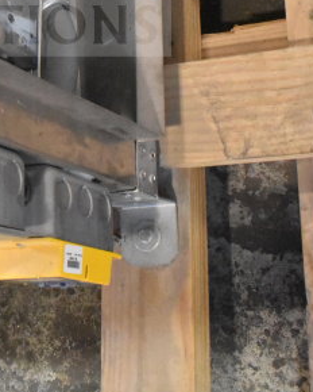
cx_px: 19
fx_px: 926
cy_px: -51
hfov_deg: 18.8
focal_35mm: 80
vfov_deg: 22.4
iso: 6400
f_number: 8
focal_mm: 18
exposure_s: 1/250
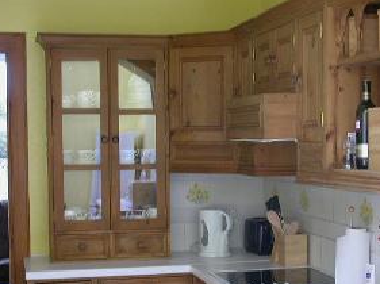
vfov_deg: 19.1
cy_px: 179
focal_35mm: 77
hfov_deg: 25.2
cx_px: 258
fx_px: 844
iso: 100
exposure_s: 1/72.9
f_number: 2.9
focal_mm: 11.3
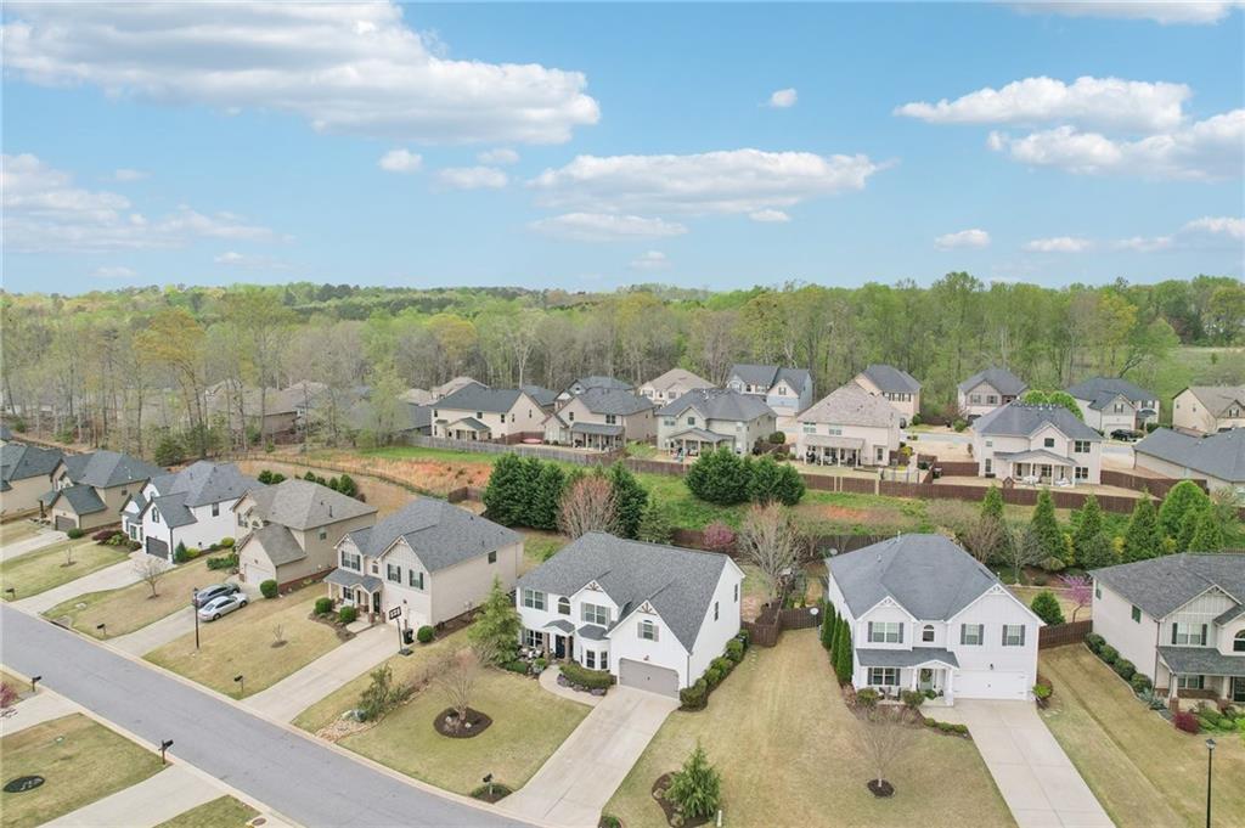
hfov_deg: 78.6
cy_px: 414
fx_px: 760
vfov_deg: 57.1
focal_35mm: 22
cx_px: 622
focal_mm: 8.4
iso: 100
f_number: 2.8
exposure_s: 1/500
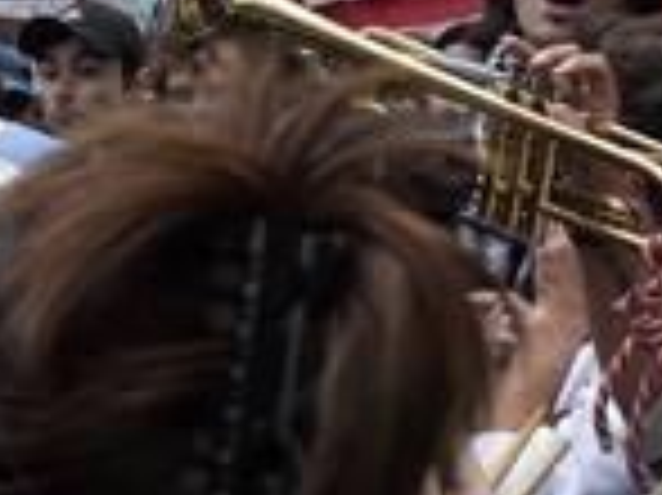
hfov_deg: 12.2
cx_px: 725
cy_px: 182
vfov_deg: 9.3
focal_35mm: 160
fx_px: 3057
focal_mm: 35
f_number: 6.3
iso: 1250
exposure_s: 1/250
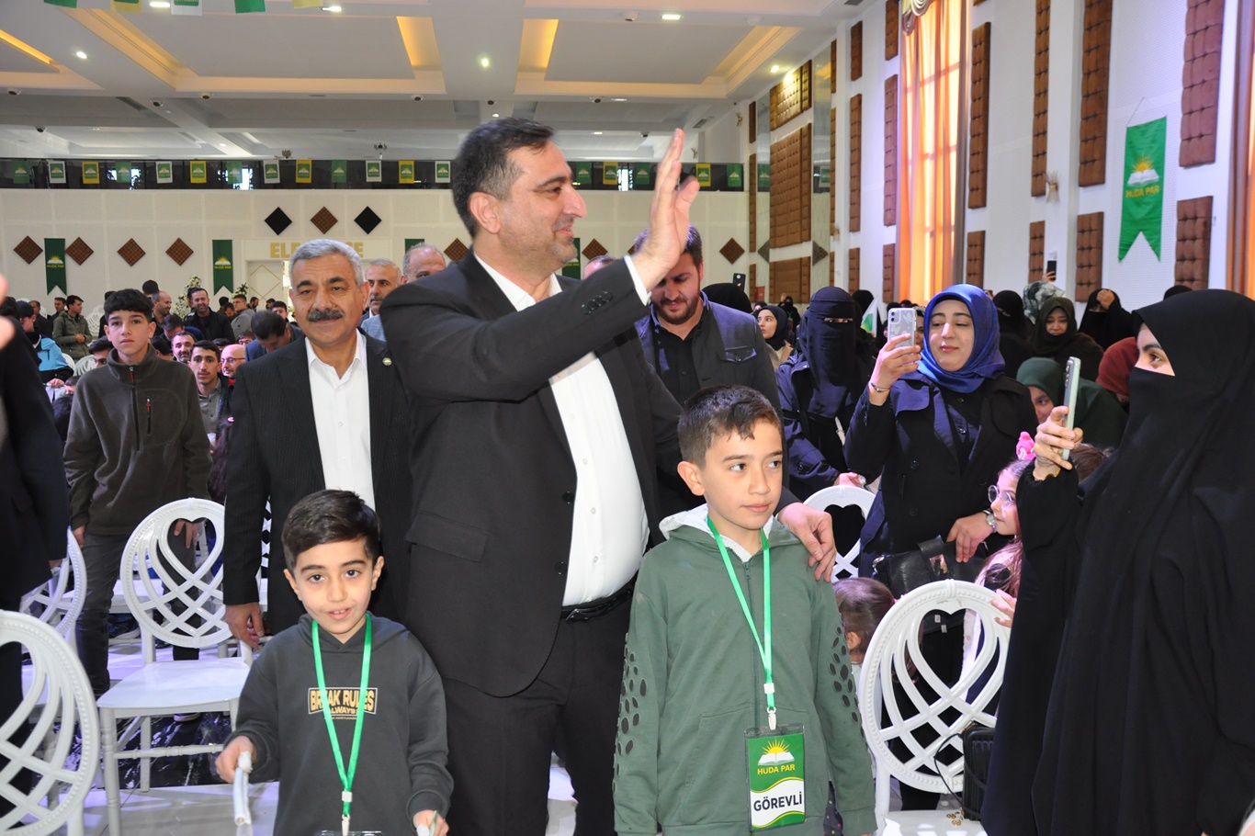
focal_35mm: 32
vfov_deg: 41.7
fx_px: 1098
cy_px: 418
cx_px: 628
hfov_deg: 59.5
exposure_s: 1/60
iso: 800
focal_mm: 21
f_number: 3.8
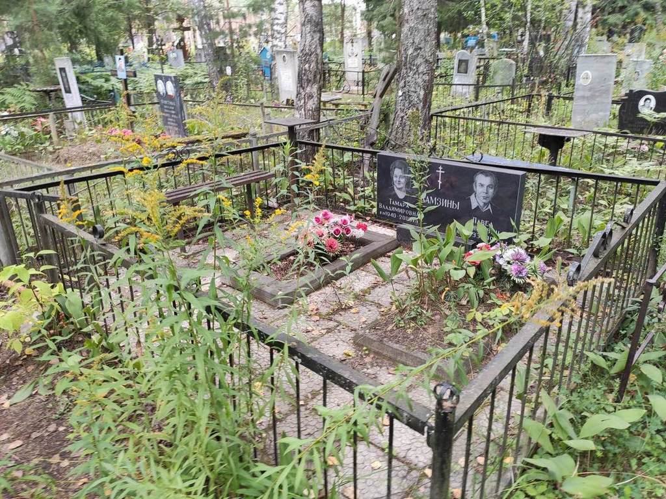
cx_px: 333
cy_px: 250
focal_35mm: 26
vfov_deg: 53.1
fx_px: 500
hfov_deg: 67.3
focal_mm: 4.77
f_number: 1.75
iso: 156
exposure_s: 1/60
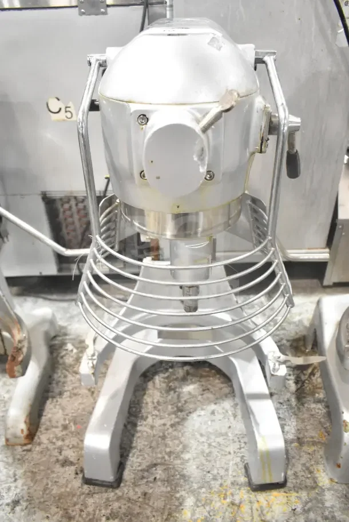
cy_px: 261
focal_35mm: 27
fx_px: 392
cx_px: 174
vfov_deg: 67.4
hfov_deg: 48.0
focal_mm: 18
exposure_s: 1/60
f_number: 4
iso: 1600
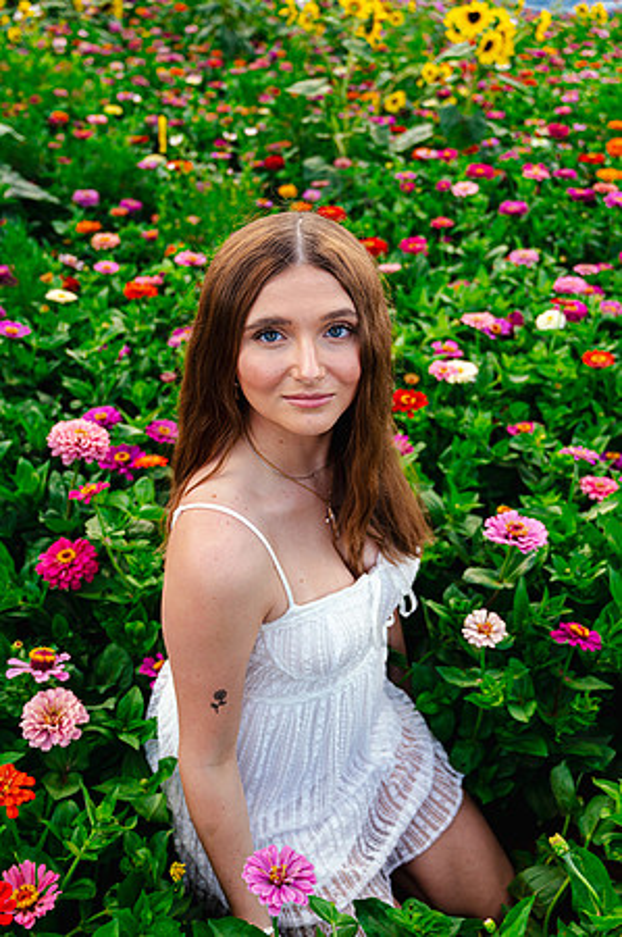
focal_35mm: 34
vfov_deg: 56.6
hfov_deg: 39.3
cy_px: 468
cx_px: 311
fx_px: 870
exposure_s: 1/500
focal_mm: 33.5
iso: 640
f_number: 4
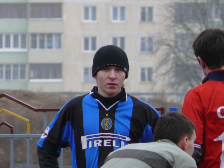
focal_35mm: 730
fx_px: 4724
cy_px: 84
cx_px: 112
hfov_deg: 2.7
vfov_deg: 2.0
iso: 100
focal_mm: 86.6
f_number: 4
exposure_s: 1/200
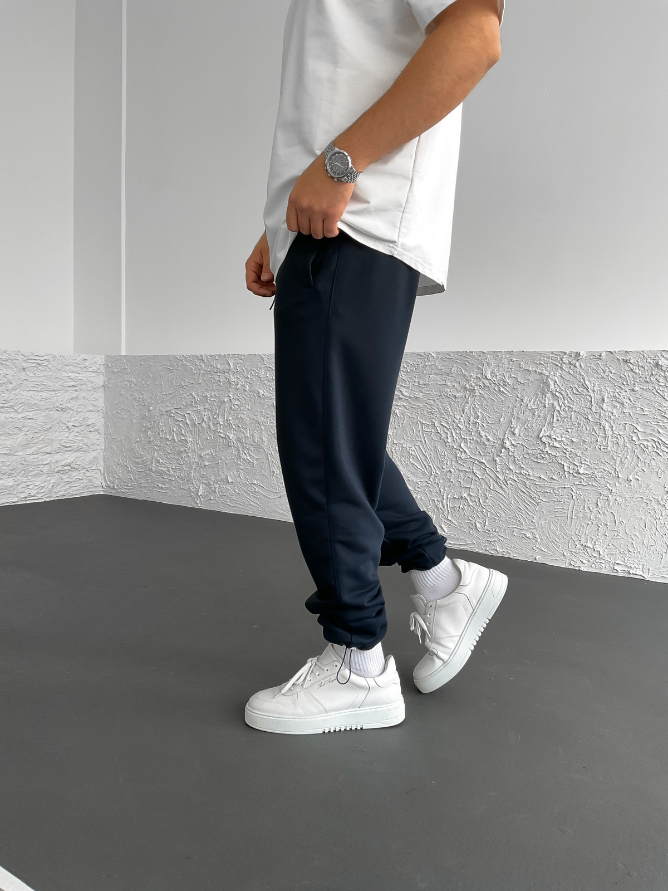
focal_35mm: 29
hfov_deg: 48.2
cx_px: 334
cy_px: 446
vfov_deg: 61.7
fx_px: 746
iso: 40
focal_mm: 3
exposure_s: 1/120
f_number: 1.8
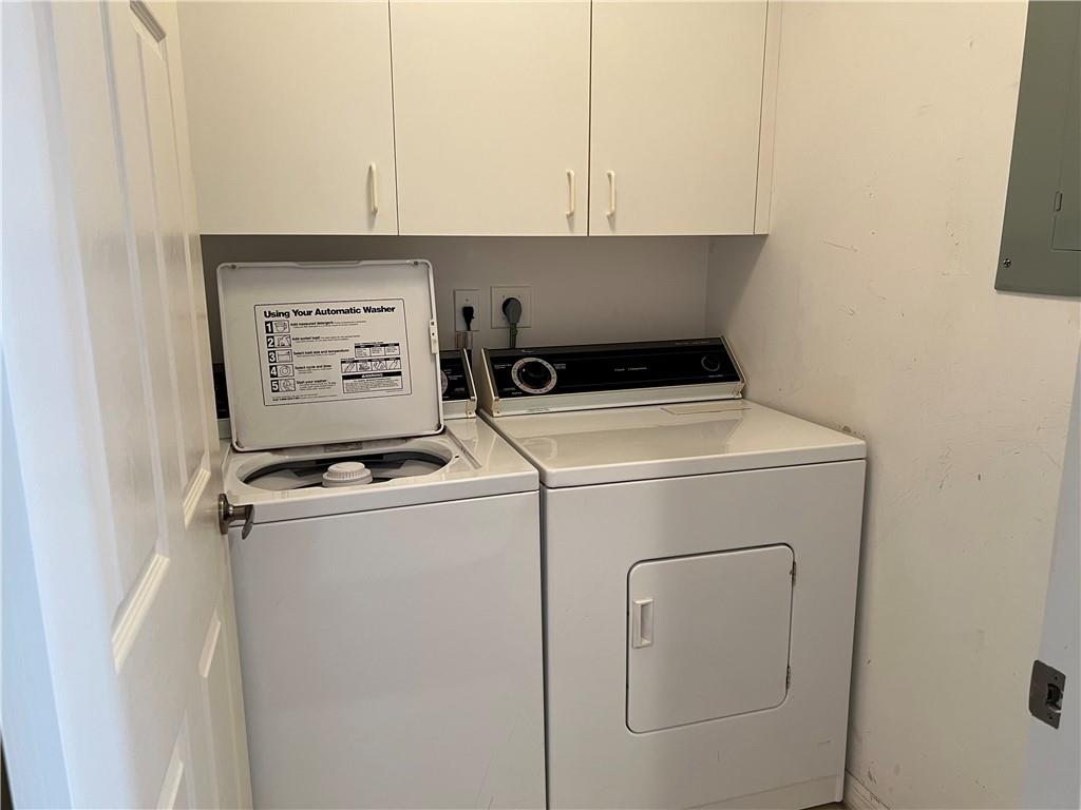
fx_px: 812
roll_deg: +0.6
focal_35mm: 26
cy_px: 405
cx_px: 540
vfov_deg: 53.1
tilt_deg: -11.9
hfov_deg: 67.3
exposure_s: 1/60
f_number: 1.5
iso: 80
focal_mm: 5.7
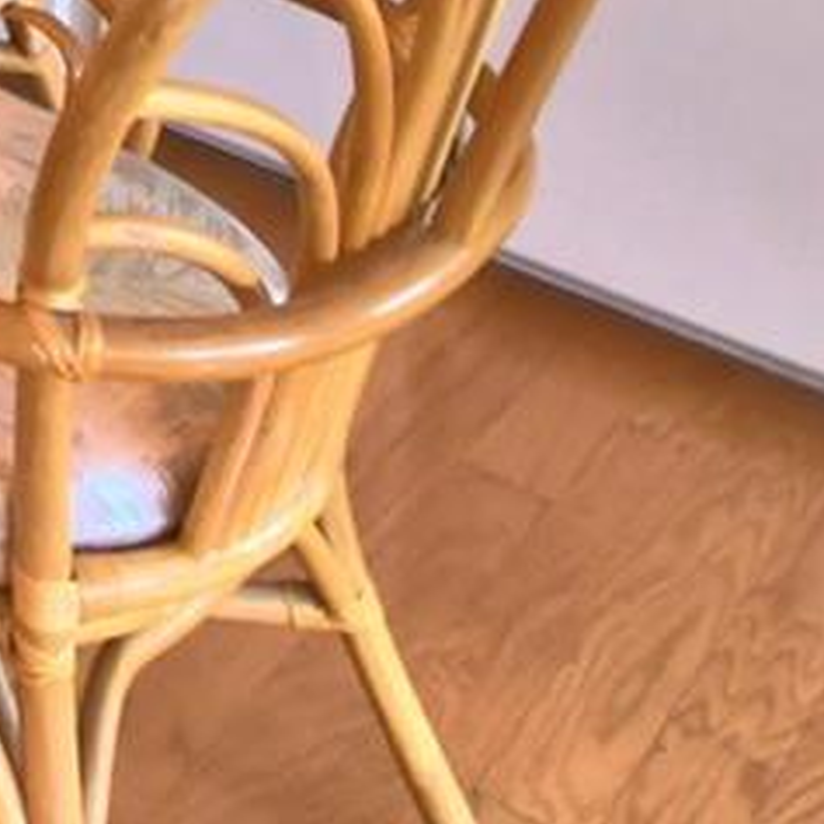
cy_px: -991
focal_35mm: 86
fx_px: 2316
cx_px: -779
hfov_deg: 16.1
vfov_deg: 14.9
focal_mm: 10
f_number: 4.5
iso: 400
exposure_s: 1/50
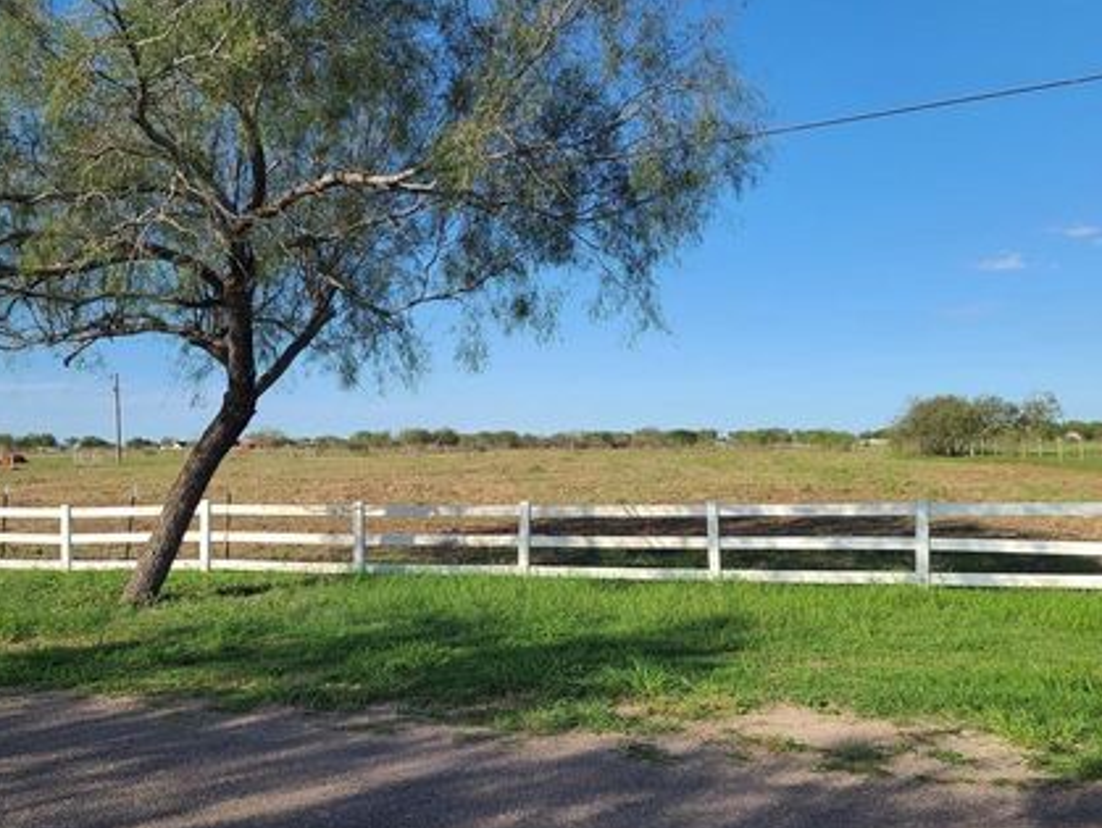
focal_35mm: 31
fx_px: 988
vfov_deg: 45.5
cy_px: 403
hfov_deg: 58.0
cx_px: 458
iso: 40
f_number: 1.8
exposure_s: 1/2265
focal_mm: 5.4
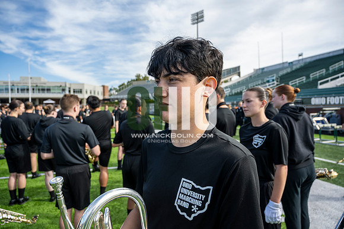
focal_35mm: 24
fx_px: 229
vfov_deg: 53.2
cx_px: 172
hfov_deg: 73.7
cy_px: 114
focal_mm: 24
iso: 64
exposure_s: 1/250
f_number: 4.5
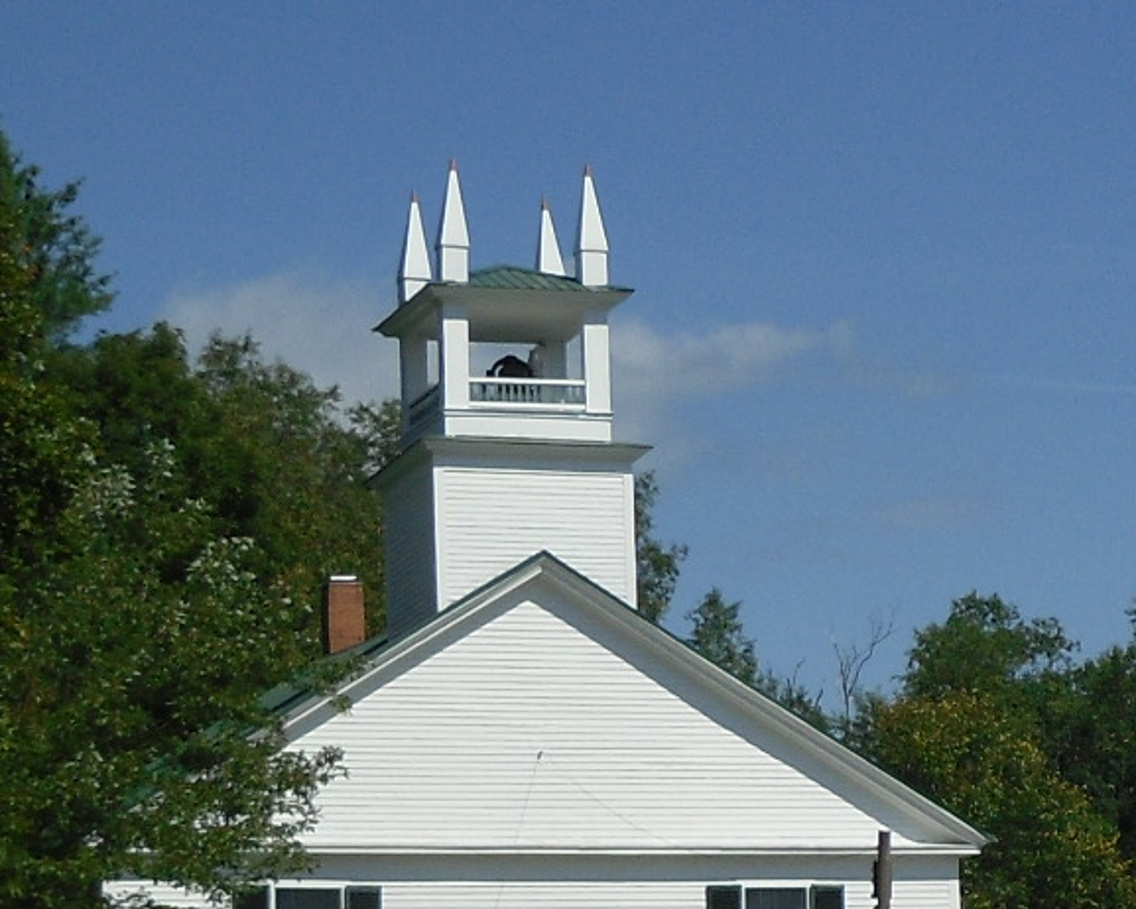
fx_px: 4776
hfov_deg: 13.2
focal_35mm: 142
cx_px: 1404
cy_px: 818
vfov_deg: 10.8
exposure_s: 1/267
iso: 80
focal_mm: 7.44
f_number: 8.8
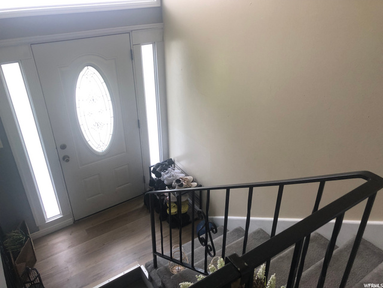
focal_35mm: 28
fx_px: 310
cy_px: 144
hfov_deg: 63.4
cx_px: 192
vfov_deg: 49.7
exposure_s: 1/30
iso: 25
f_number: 1.8
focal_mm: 4
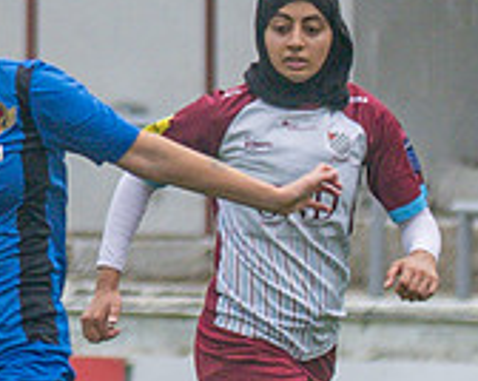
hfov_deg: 1.0
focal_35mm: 2033
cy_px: 431
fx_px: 28727
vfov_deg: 0.8
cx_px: -755
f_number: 4
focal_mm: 180
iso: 320
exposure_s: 1/1000
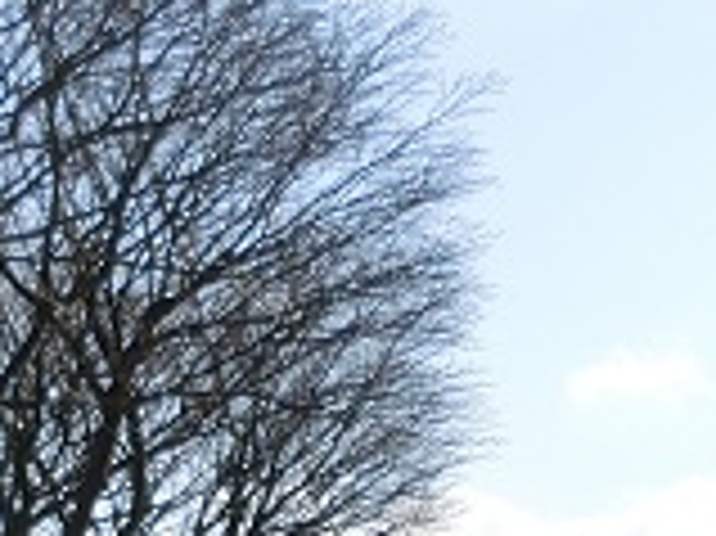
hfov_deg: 15.6
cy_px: 1004
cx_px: 441
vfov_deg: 10.9
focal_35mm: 126
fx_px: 2604
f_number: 7
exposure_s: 1/320
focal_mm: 4.5
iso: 80
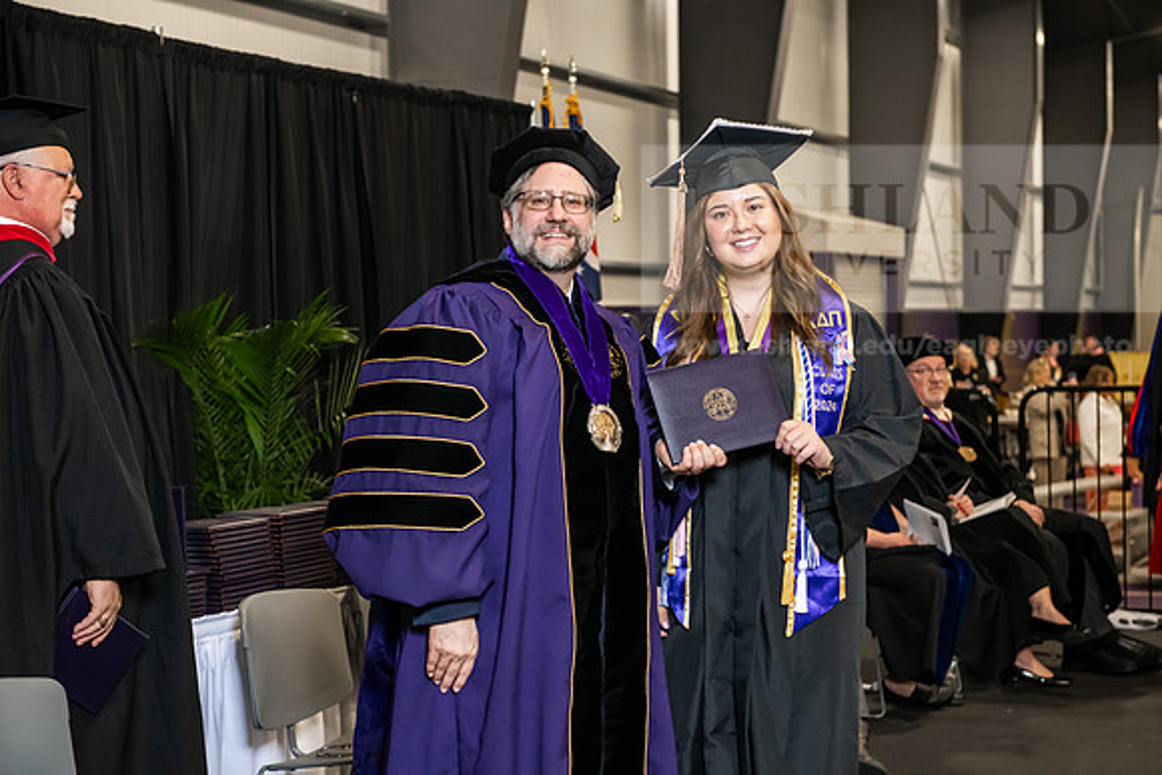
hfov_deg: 28.8
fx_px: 2260
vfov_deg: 19.5
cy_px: 388
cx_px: 581
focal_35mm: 70
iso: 2500
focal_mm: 70
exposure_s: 1/200
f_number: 5
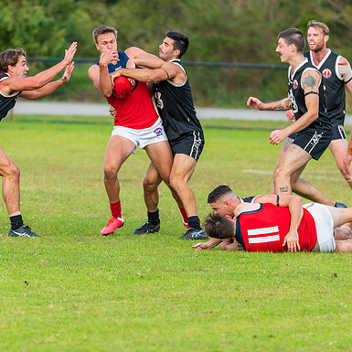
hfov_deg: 3.2
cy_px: 176
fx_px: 6362
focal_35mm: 553
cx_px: 141
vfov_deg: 3.2
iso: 800
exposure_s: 1/1250
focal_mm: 420
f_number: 6
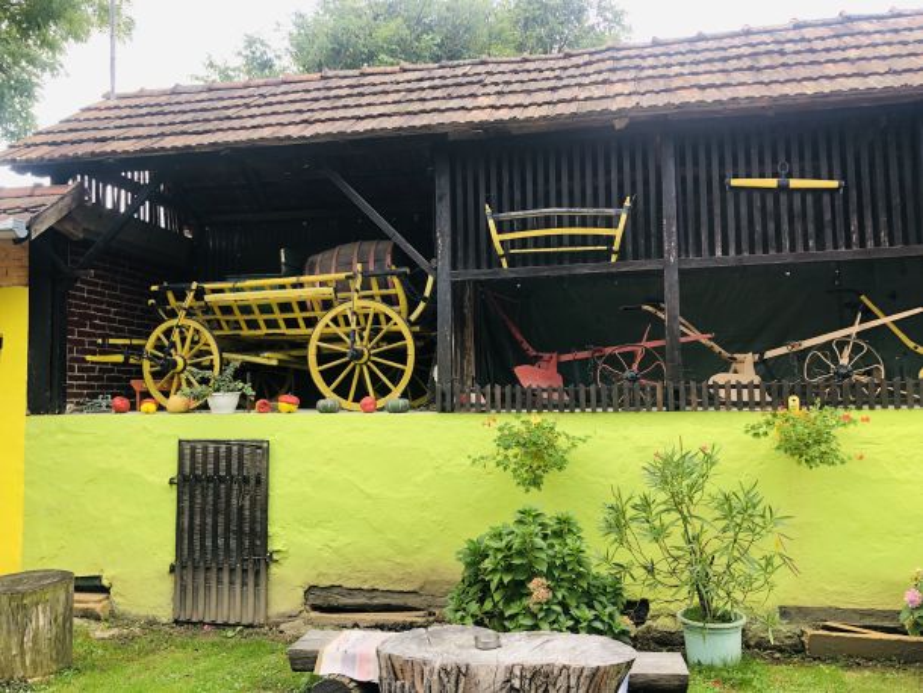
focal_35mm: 28
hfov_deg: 63.4
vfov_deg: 49.8
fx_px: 747
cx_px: 462
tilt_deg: +4.2
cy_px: 346
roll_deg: -0.3
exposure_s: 1/120
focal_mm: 3.99
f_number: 1.8
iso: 20
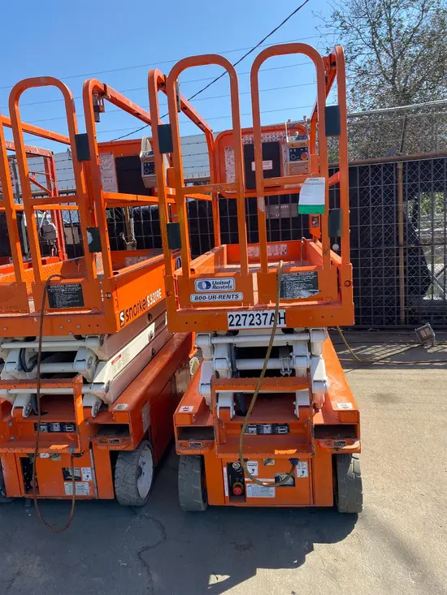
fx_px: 448
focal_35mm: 26
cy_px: 298
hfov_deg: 53.1
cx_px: 224
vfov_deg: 67.3
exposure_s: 1/1330
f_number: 1.8
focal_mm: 4.25
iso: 32
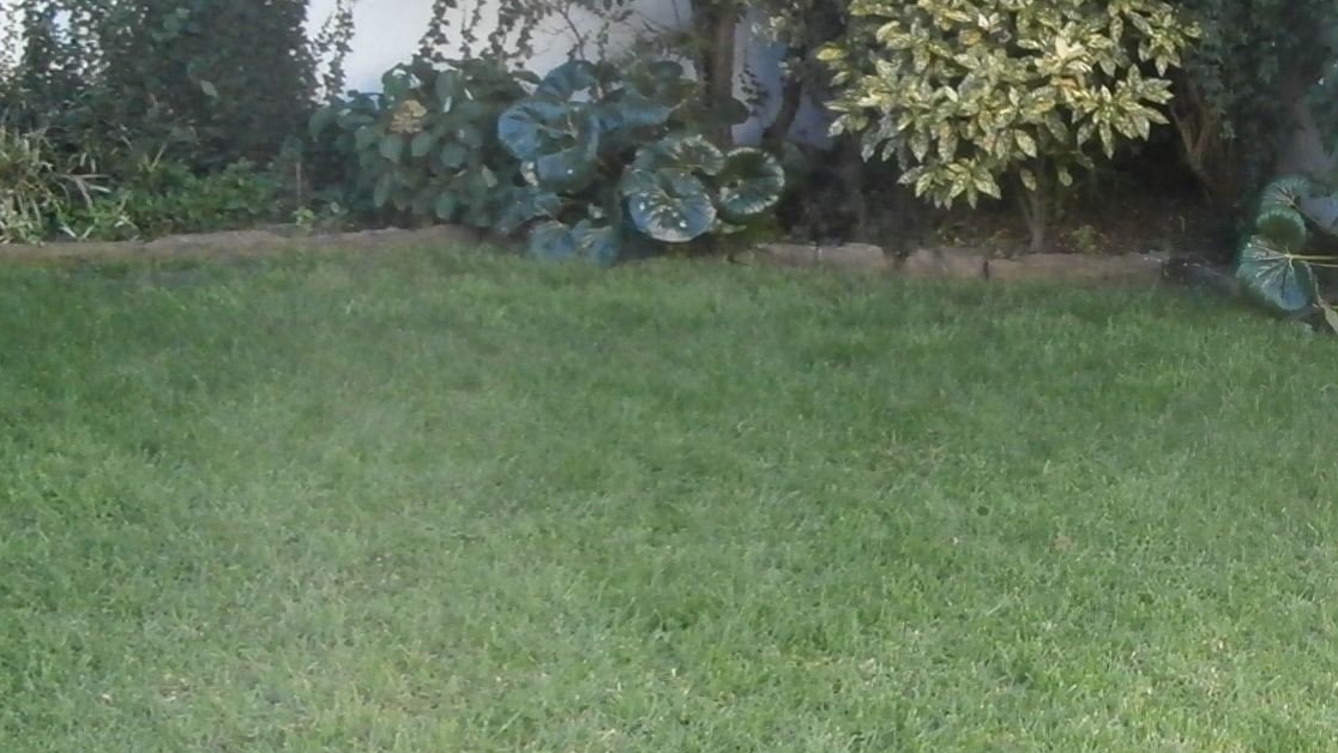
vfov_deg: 20.0
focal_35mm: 60
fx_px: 2129
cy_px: 287
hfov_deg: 32.2
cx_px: 1332
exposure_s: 1/250
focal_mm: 4.2
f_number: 3
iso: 400
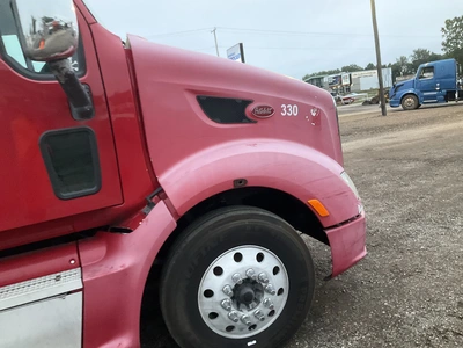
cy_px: 174
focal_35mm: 29
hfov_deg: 61.7
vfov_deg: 48.2
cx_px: 232
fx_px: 388
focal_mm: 3
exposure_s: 1/41
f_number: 1.8
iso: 320
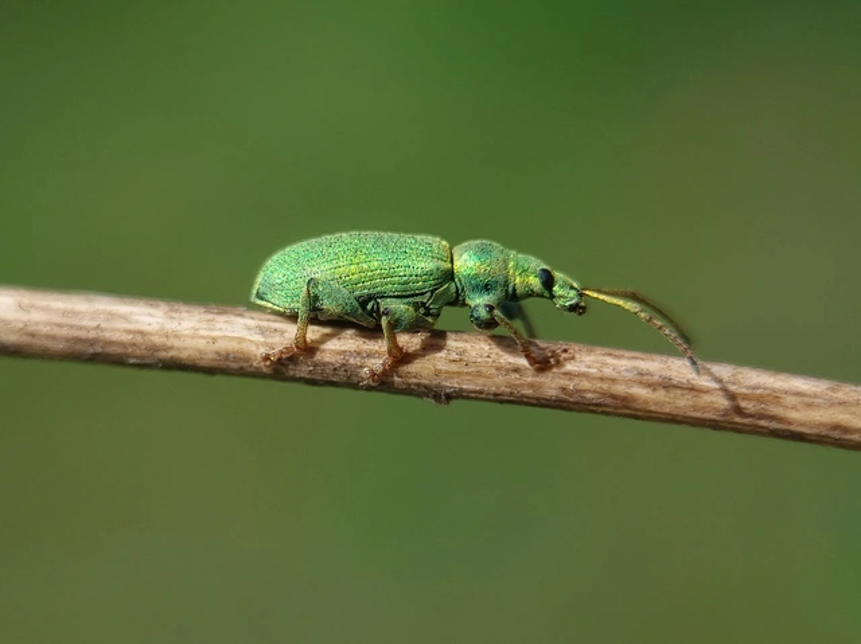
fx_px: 646
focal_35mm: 26
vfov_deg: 53.0
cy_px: 322
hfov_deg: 67.3
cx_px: 430
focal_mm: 5.4
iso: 50
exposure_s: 1/2000
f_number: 1.8
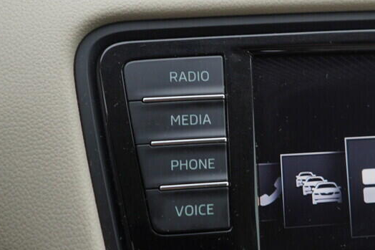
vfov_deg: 13.8
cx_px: 484
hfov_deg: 19.1
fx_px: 1031
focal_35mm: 99
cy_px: 85
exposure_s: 1/50
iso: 125
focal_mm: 24
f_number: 3.2
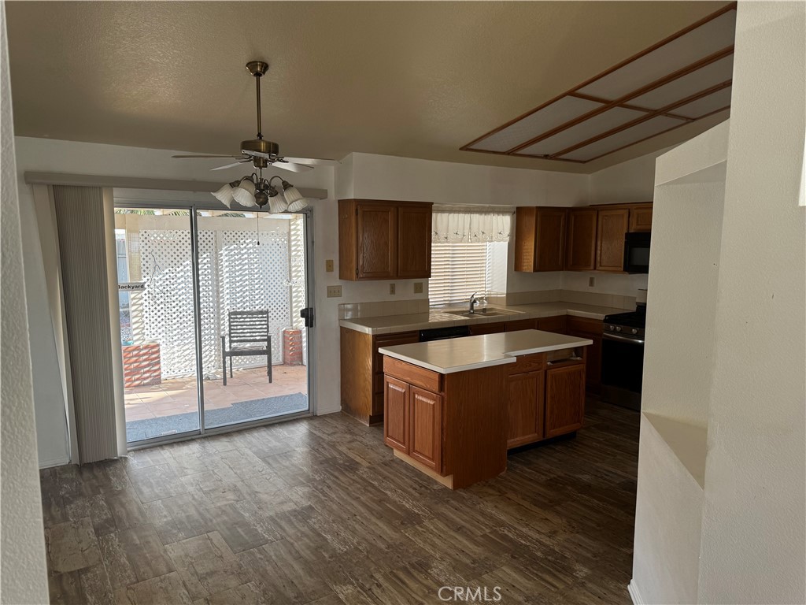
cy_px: 302
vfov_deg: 56.8
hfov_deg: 71.6
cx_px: 403
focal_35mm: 24
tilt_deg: -7.5
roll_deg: -0.6
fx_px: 559
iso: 100
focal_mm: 6.76
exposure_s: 1/121
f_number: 1.78
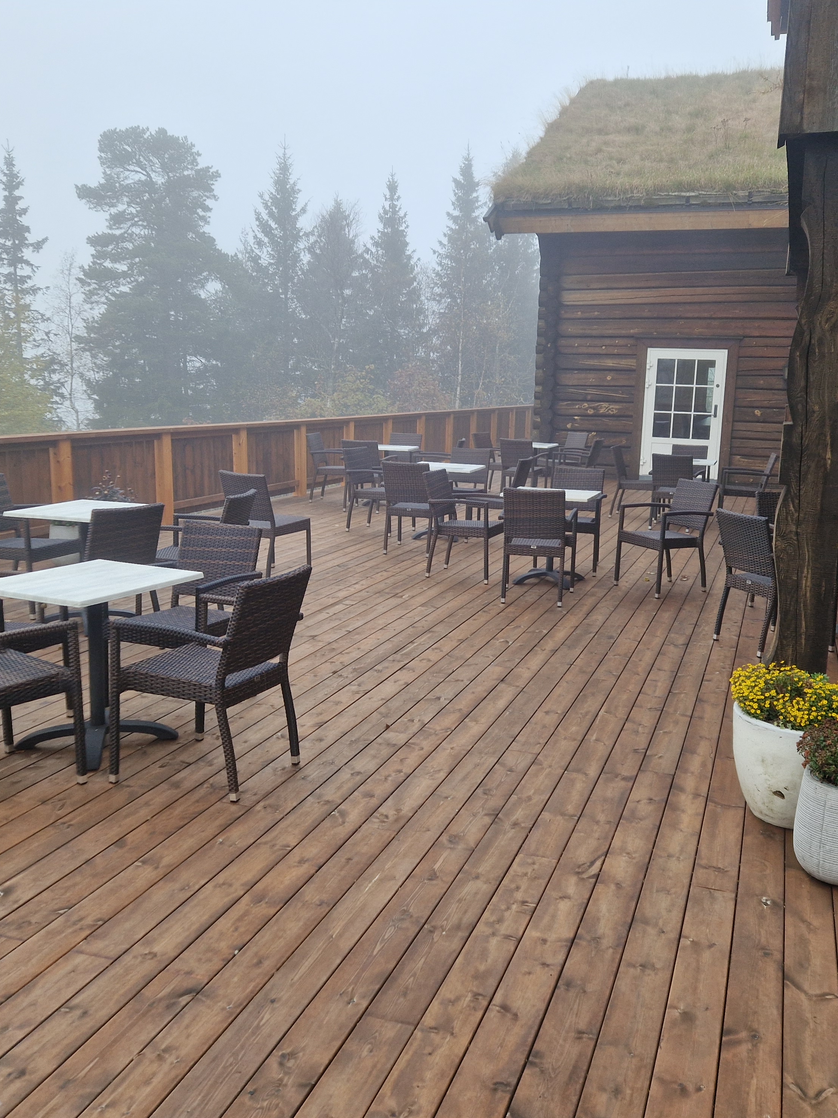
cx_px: 495
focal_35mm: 31
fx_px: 1001
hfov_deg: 45.2
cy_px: 564
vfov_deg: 58.4
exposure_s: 1/180
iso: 64
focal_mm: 5.4
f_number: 1.8
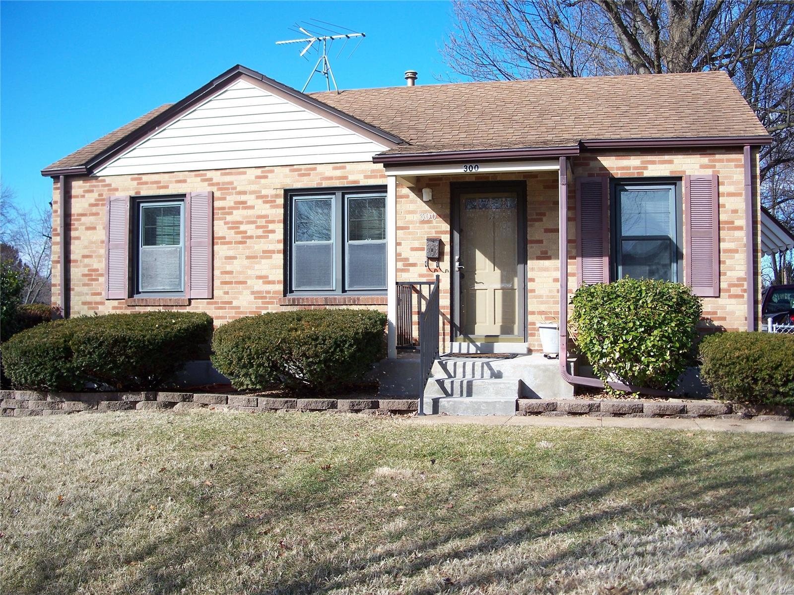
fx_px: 849
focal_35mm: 37
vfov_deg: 38.7
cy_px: 298
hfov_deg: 50.1
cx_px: 397
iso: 64
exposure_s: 1/500
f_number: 2.8
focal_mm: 7.8
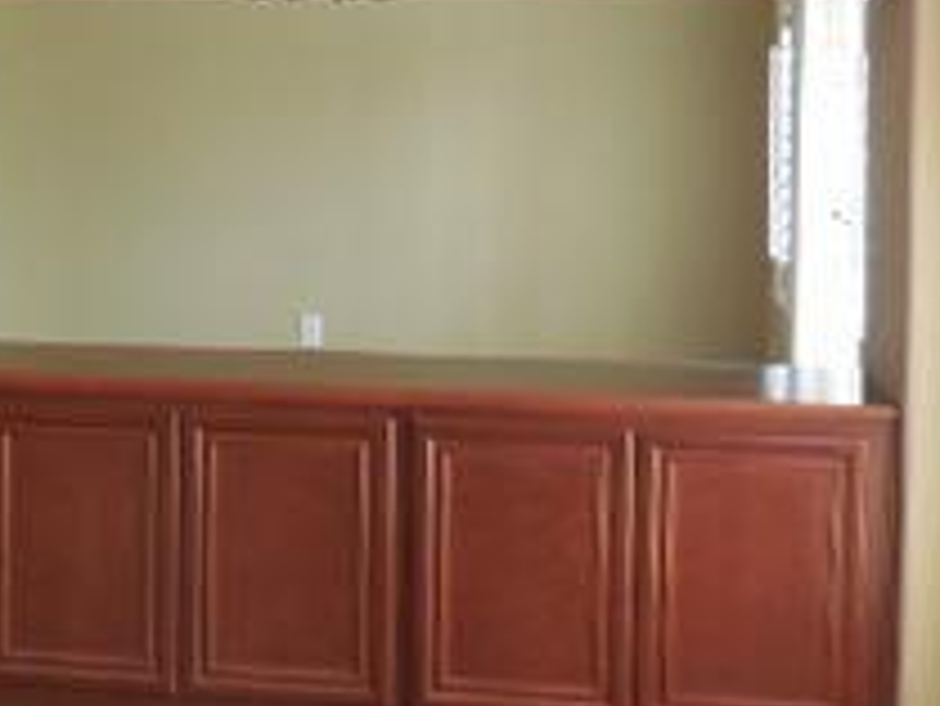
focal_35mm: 92
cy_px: 117
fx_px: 2500
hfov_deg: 20.0
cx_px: -180
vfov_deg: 15.9
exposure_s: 1/30
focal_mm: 5.3
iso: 280
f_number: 3.2
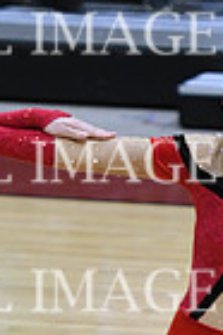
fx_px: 7805
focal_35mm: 838
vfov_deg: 2.5
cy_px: 483
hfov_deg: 1.6
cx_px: 219
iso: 3200
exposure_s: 1/400
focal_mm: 135
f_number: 2.8
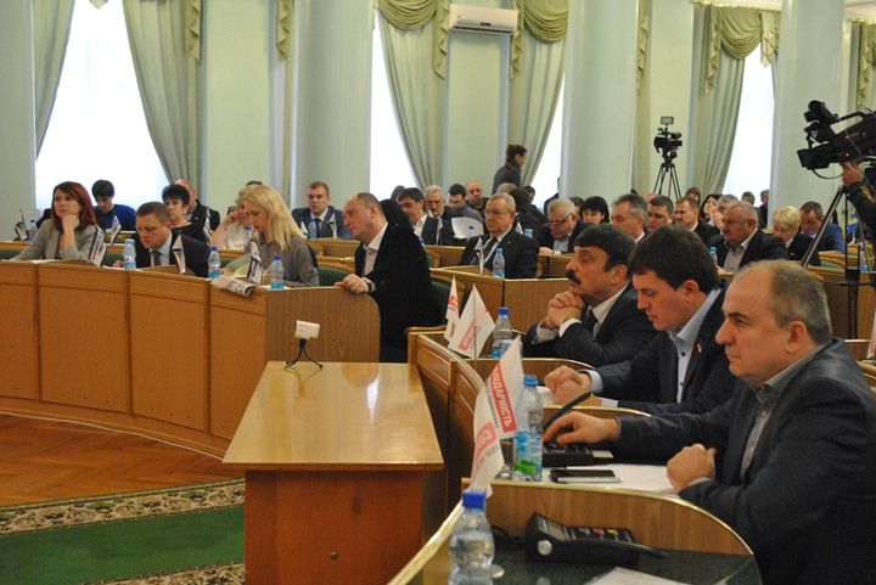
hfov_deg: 43.6
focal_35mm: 45
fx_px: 1096
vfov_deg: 29.9
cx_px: 438
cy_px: 292
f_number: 4.5
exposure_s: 1/30
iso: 1400
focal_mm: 30
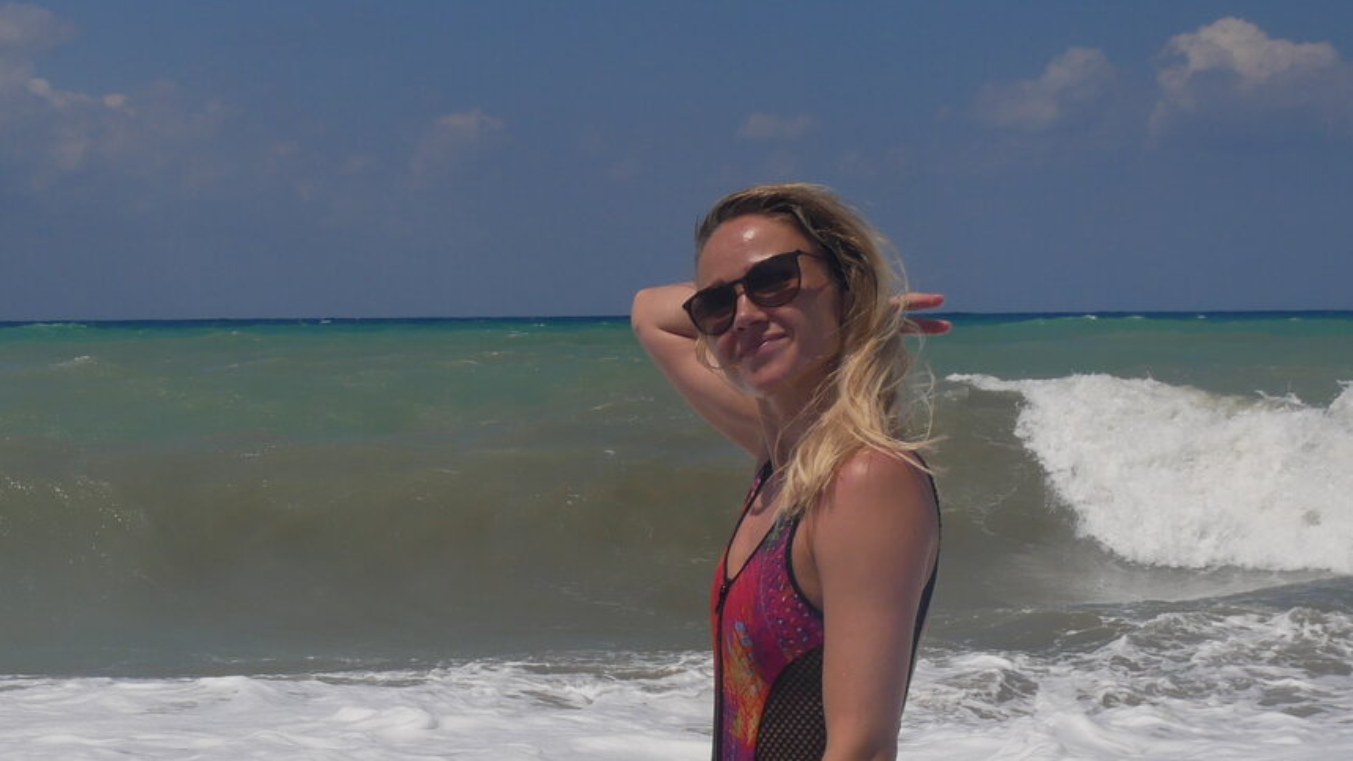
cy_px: 908
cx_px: 150
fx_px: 2798
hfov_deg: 26.3
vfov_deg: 15.0
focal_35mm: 78
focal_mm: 16
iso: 200
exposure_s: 1/1000
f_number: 11
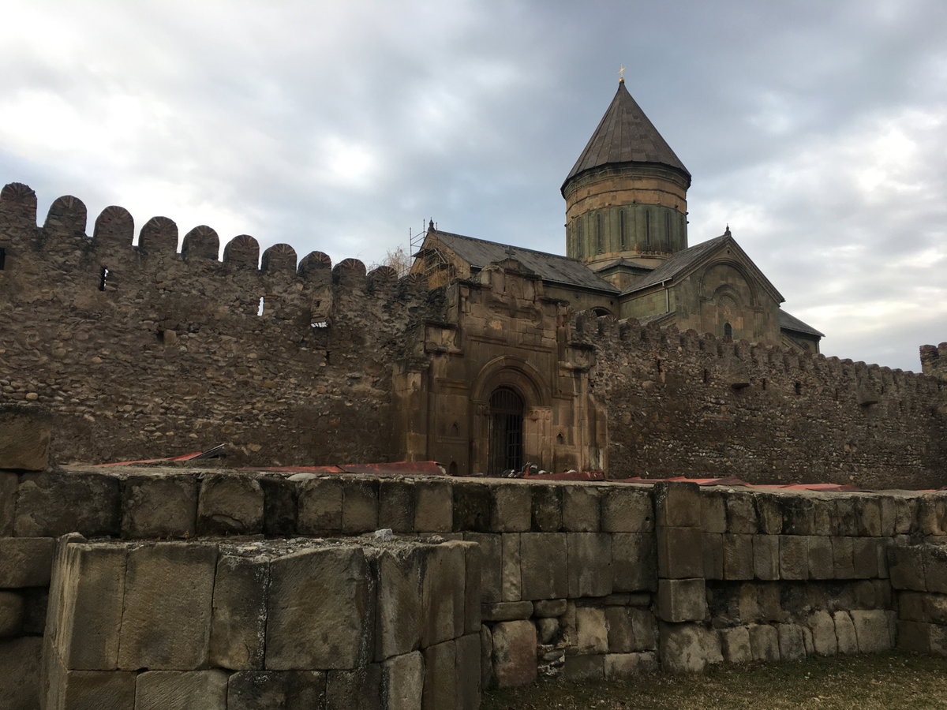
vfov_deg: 48.2
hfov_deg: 61.7
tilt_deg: +13.6
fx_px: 793
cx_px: 474
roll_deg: -2.0
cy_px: 355
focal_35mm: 29
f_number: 2.2
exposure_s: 1/100
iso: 25
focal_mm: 4.15
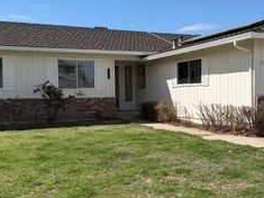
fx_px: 389
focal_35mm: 51
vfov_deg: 28.5
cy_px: 98
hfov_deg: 37.4
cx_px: 160
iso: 80
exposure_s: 1/4673
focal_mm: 6.76
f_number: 1.78
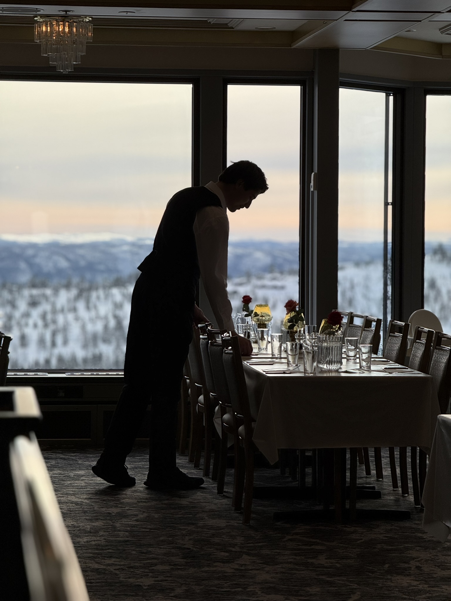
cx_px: 226
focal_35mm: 120
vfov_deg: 16.4
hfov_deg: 12.3
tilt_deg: -1.8
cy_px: 300
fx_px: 2085
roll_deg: -0.5
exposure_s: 1/1513
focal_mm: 15.66
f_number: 2.8
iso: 64
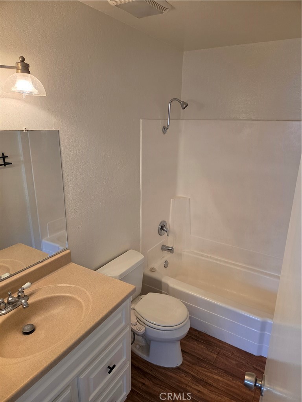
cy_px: 201
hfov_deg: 58.9
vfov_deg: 73.9
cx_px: 151
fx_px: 268
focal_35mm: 23
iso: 200
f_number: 1.8
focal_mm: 5.4
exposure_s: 1/120
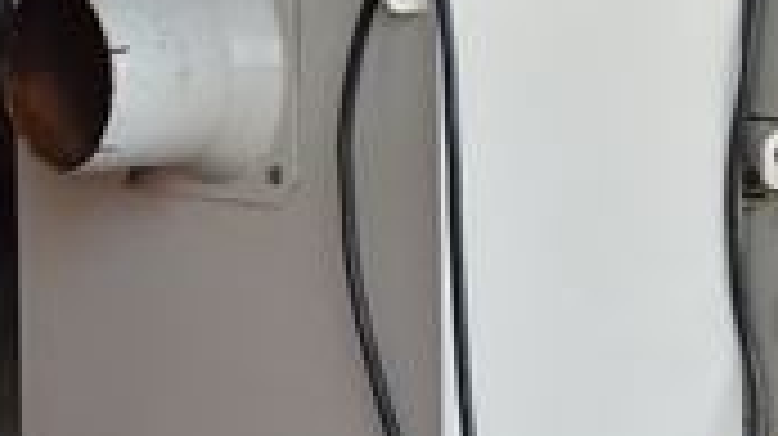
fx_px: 5164
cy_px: 319
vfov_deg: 4.8
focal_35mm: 251
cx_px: 751
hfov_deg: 8.6
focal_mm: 55
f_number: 6.3
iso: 1250
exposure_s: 1/640
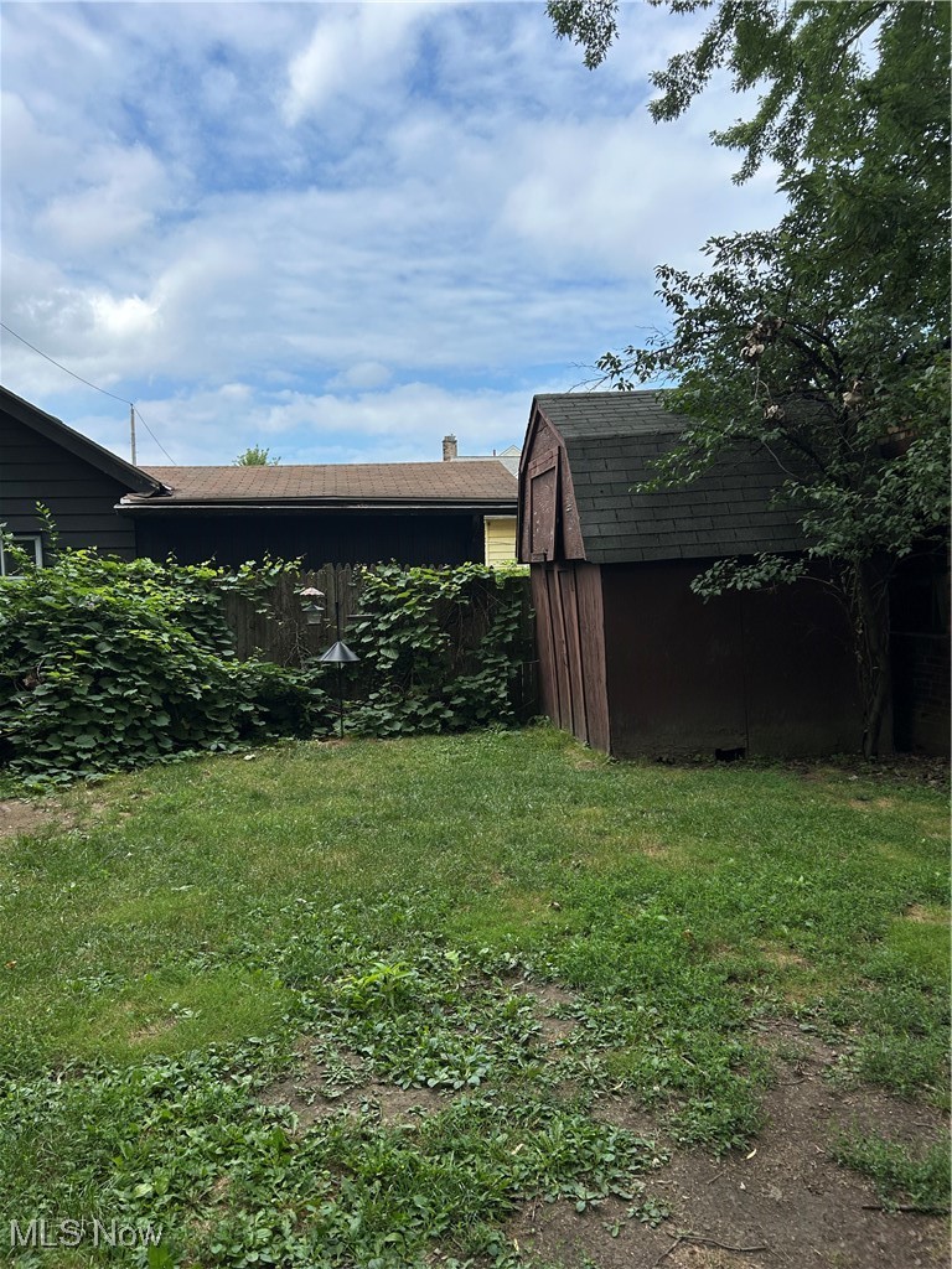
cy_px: 634
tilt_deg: -1.9
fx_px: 953
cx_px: 476
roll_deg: +1.7
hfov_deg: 53.1
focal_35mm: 26
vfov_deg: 67.3
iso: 50
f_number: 1.5
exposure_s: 1/3077
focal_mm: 5.7
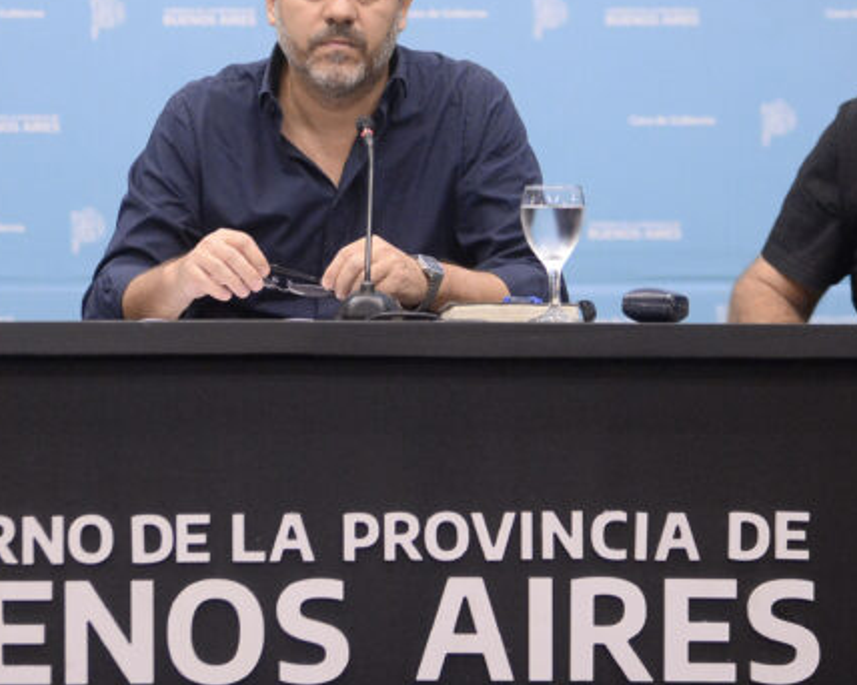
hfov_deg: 8.4
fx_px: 5806
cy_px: 29
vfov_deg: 6.7
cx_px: 354
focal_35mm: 229
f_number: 3.2
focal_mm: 102
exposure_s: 1/400
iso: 4000
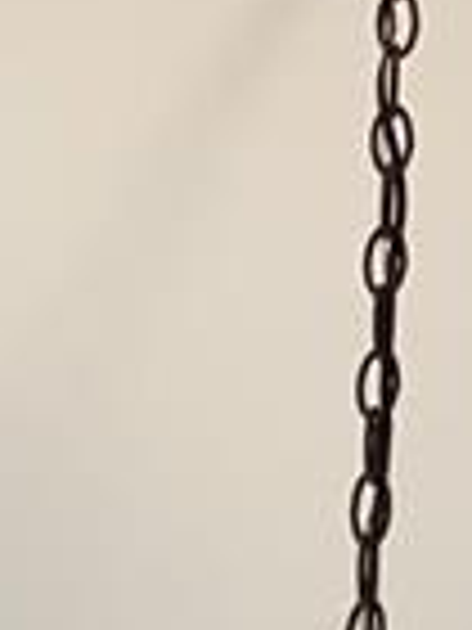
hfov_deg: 5.2
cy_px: 1372
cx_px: 387
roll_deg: -2.7
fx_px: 5181
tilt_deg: +22.3
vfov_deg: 6.7
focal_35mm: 285
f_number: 2.4
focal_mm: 6
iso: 100
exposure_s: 1/120
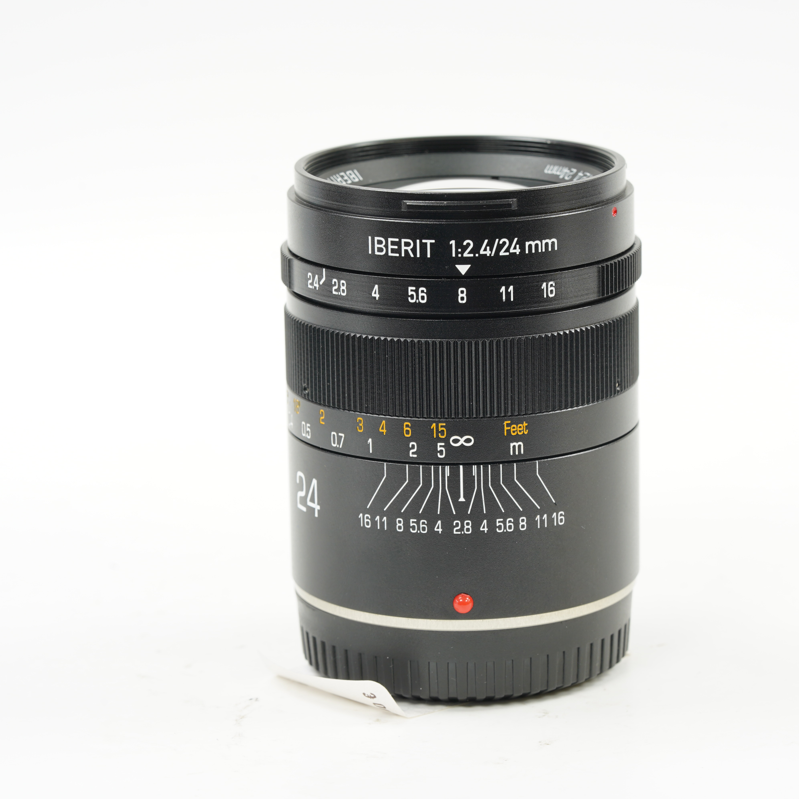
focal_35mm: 115
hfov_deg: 15.1
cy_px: 400
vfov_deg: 15.2
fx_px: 3003
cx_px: 485
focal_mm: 90
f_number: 11
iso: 200
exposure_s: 1/1.6
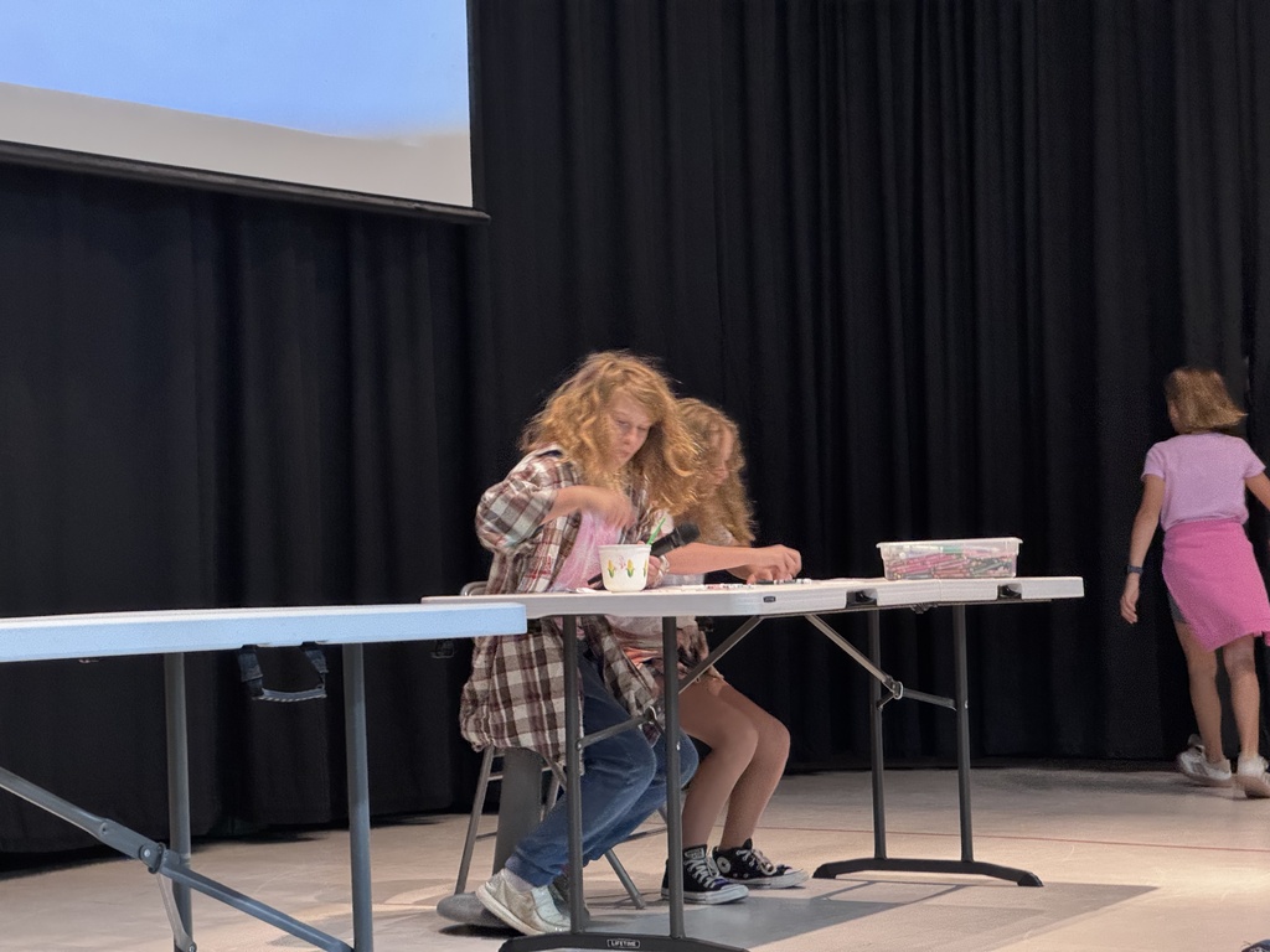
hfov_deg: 25.3
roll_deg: +1.3
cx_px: 635
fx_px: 2825
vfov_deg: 19.1
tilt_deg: +1.0
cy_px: 476
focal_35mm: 77
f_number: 2.8
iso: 1000
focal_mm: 9
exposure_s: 1/30
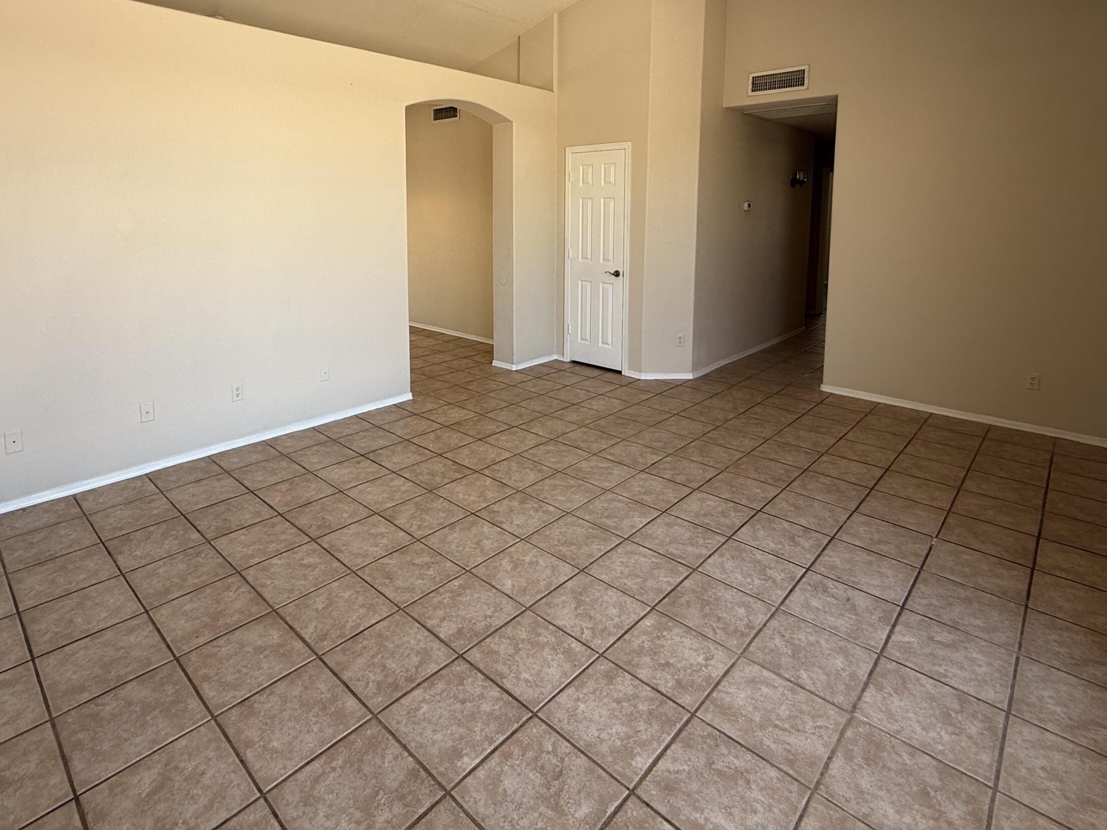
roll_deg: -0.6
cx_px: 511
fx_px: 608
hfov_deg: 84.5
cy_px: 268
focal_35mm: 19
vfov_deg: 66.6
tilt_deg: -5.2
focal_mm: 2.22
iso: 50
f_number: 2.2
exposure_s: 1/99
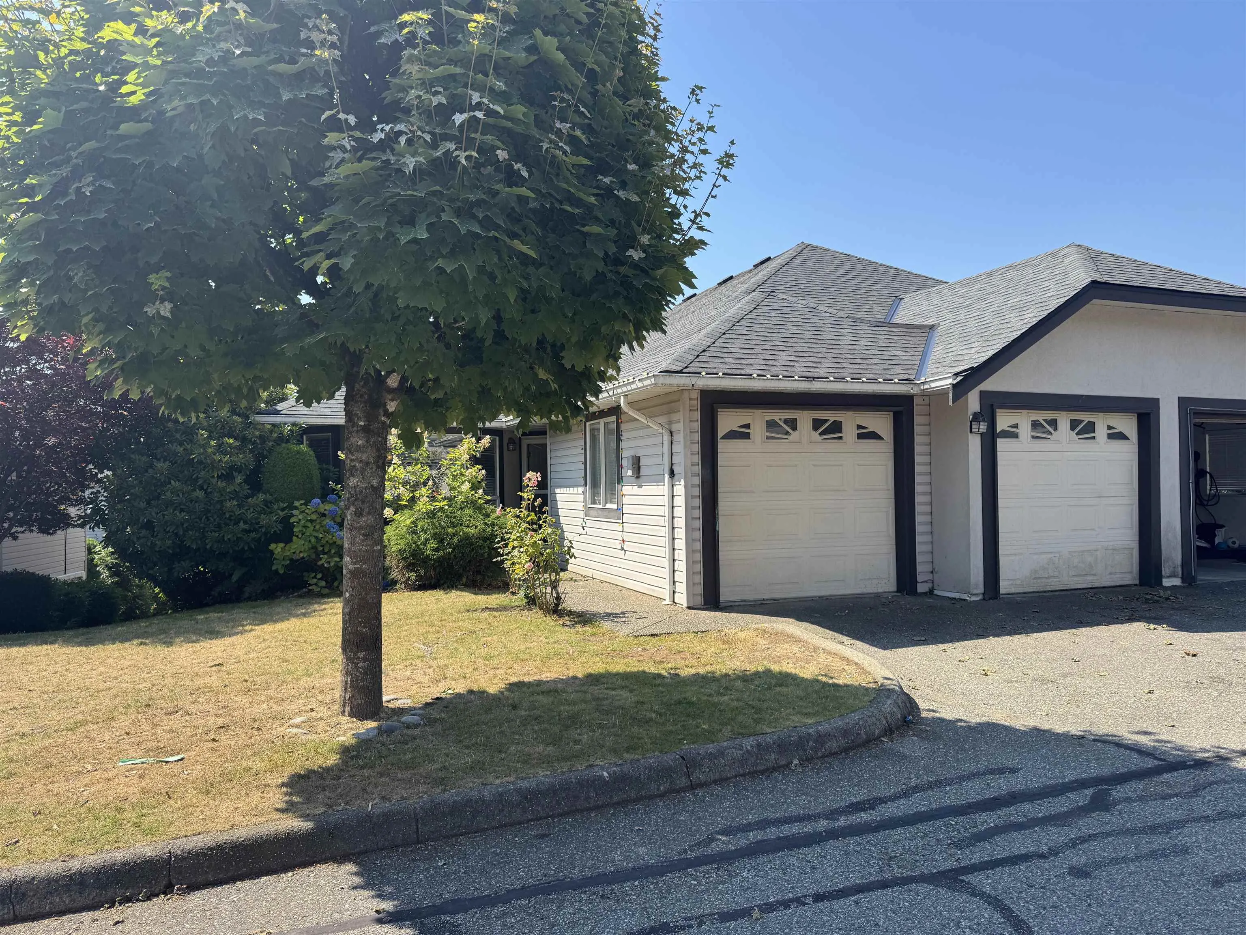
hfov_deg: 71.6
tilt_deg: +1.6
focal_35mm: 24
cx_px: 623
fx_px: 864
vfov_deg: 56.8
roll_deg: +1.7
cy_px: 468
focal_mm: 6.76
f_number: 1.78
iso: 80
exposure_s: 1/2252
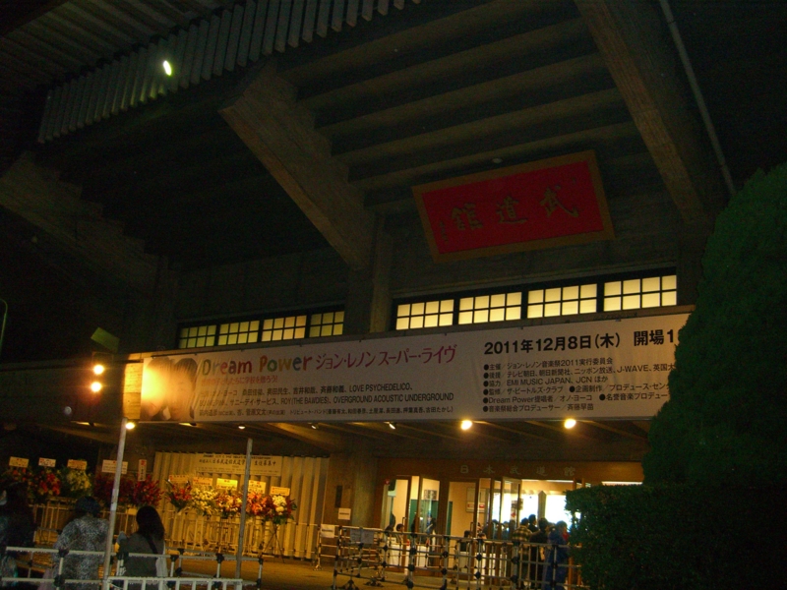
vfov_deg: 37.7
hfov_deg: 49.0
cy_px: 295
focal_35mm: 38
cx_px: 394
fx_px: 864
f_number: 2.8
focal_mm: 7.9
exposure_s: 1/60
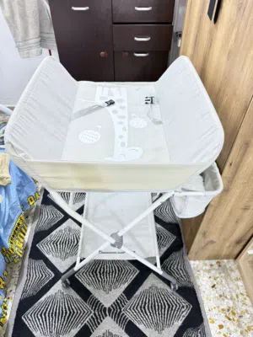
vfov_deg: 71.6
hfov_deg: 56.8
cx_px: 126
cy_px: 168
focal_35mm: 24
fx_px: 234
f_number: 1.78
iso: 640
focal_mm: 6.76
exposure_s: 1/33
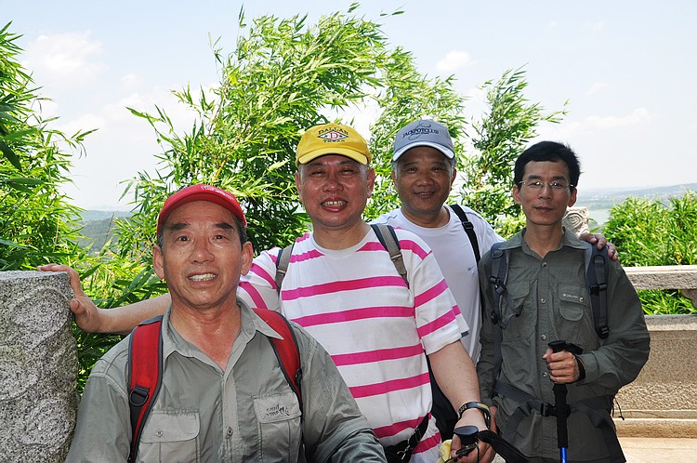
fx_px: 696
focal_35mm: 36
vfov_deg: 36.8
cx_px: 348
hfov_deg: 53.2
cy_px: 232
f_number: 8
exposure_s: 1/200
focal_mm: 24
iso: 200
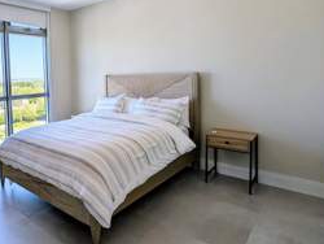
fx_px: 215
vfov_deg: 57.8
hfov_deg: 67.9
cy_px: 84
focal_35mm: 23
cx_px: 71
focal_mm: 2.02
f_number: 1.7
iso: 45
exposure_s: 1/801
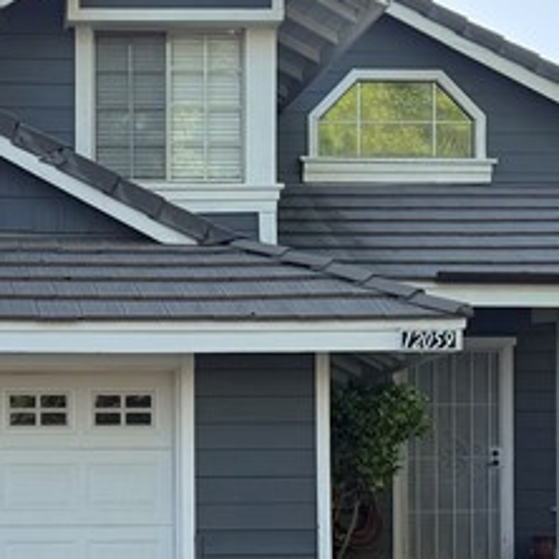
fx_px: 1790
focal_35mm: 98
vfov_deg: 17.4
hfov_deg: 17.4
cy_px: 529
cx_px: 33
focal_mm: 6.76
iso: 100
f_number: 1.78
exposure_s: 1/1174
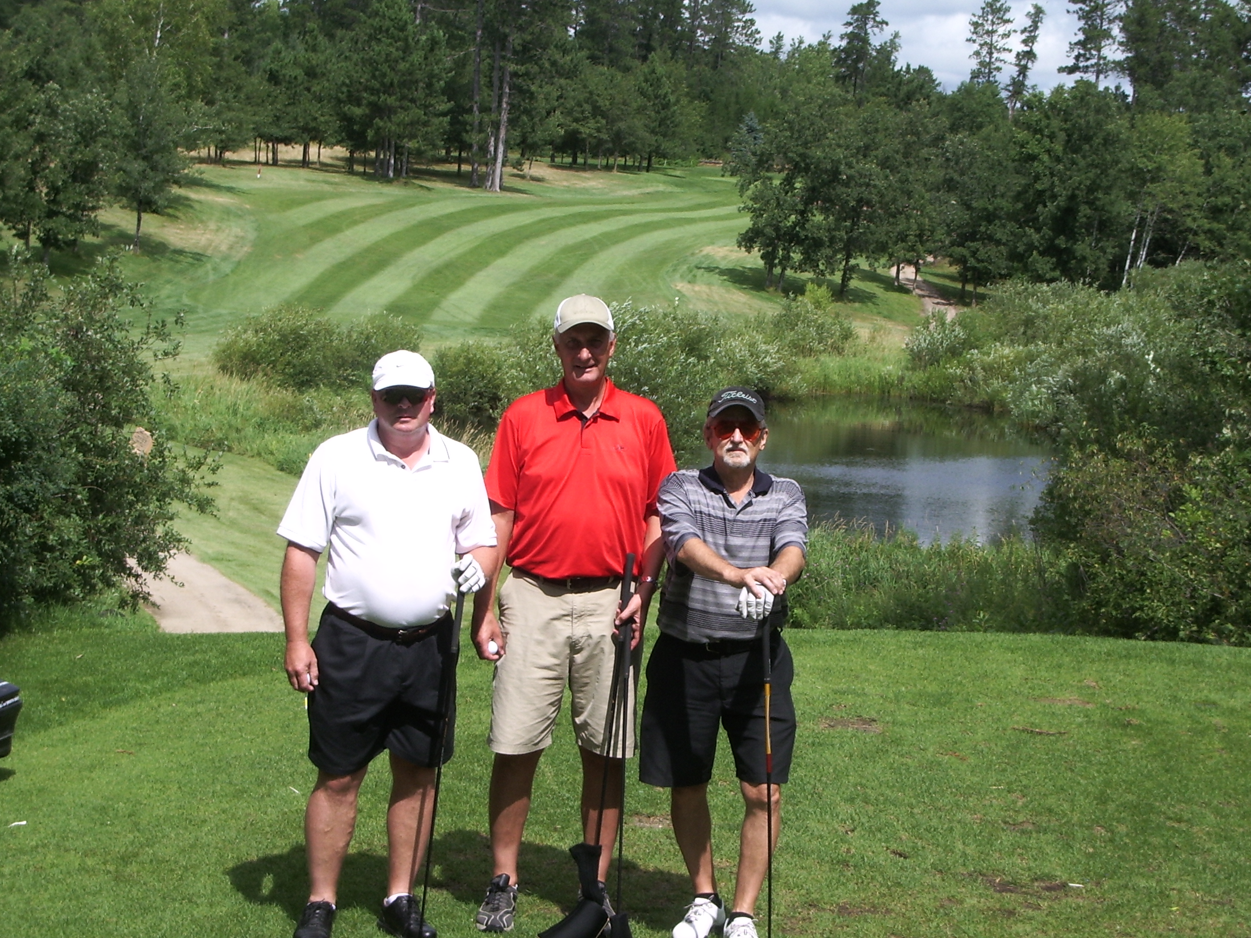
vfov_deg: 17.2
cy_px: 522
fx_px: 3108
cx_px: 680
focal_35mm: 86
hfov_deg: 22.8
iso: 50
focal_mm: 12.2
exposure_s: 1/320
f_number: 6.2
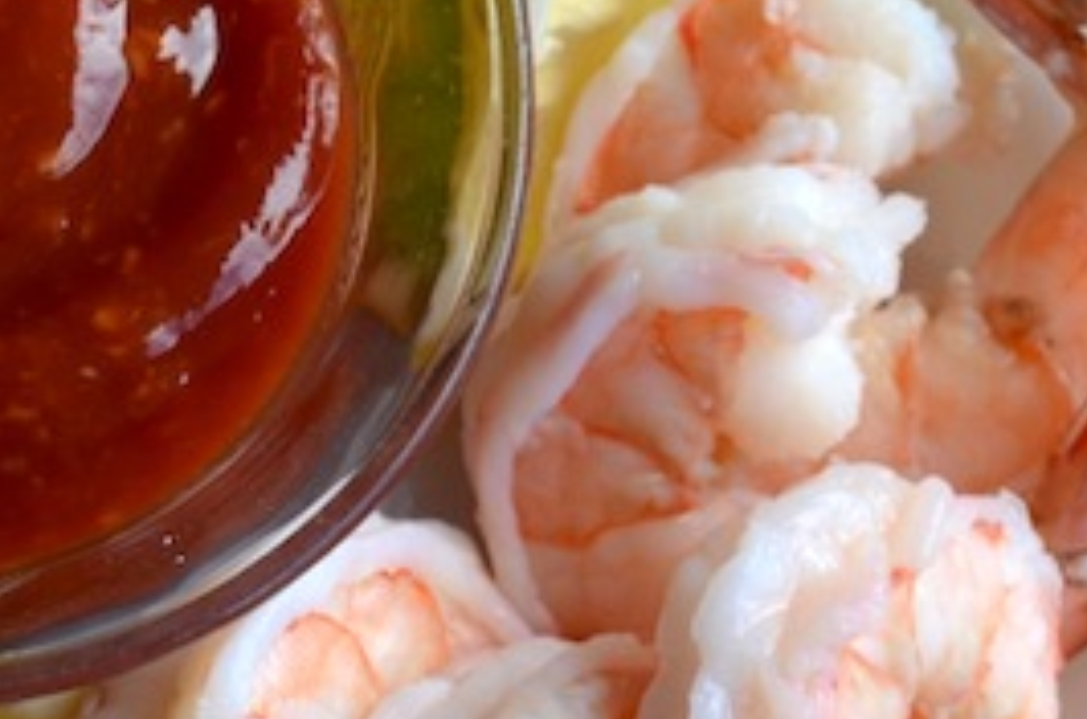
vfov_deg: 8.6
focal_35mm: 158
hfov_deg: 13.0
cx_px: 335
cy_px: 613
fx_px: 4759
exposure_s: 1/125
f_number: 5.6
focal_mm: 28
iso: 200
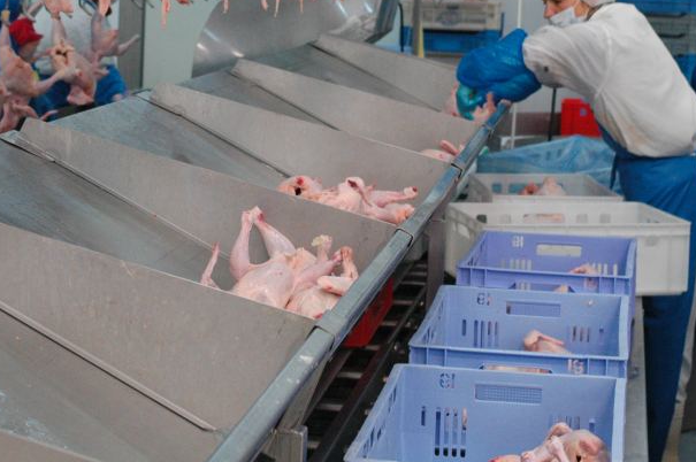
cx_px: 248
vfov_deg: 15.2
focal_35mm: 89
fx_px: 1716
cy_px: 81
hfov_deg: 22.9
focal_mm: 35
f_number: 4.5
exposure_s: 1/80
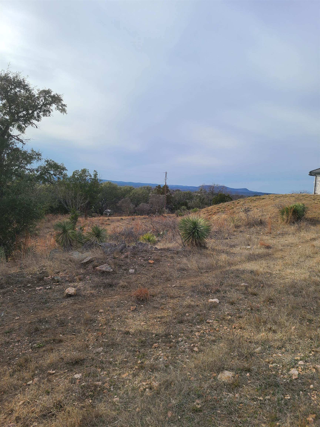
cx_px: 160
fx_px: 320
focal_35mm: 26
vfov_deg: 67.3
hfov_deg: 53.1
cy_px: 214
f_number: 1.8
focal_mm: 5.4
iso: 40
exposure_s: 1/1517
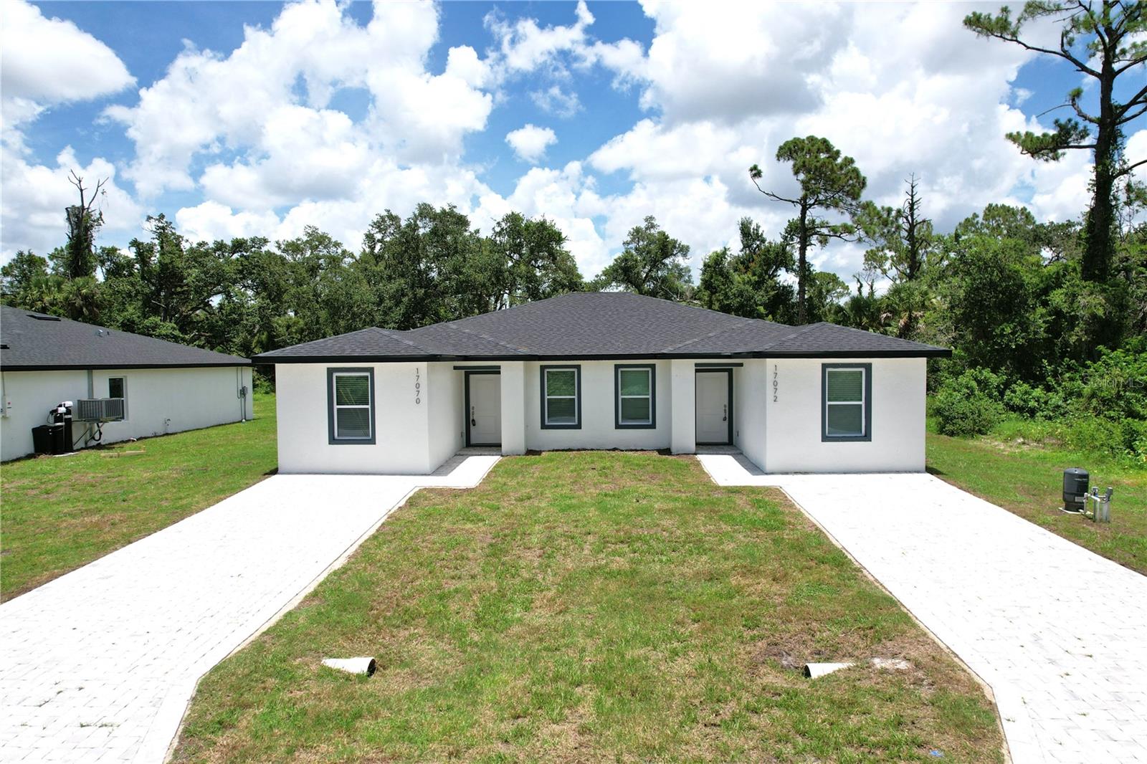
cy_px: 382
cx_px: 574
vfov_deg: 57.2
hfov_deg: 78.6
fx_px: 701
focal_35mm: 22
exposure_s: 1/4000
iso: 110
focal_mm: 8.38
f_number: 2.8
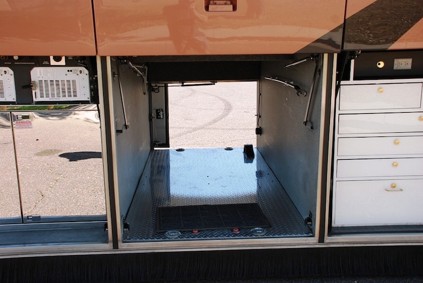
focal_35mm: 36
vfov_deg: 36.9
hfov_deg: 53.1
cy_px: 142
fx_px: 423
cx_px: 212
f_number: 5.6
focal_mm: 24
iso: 100
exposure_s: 1/125
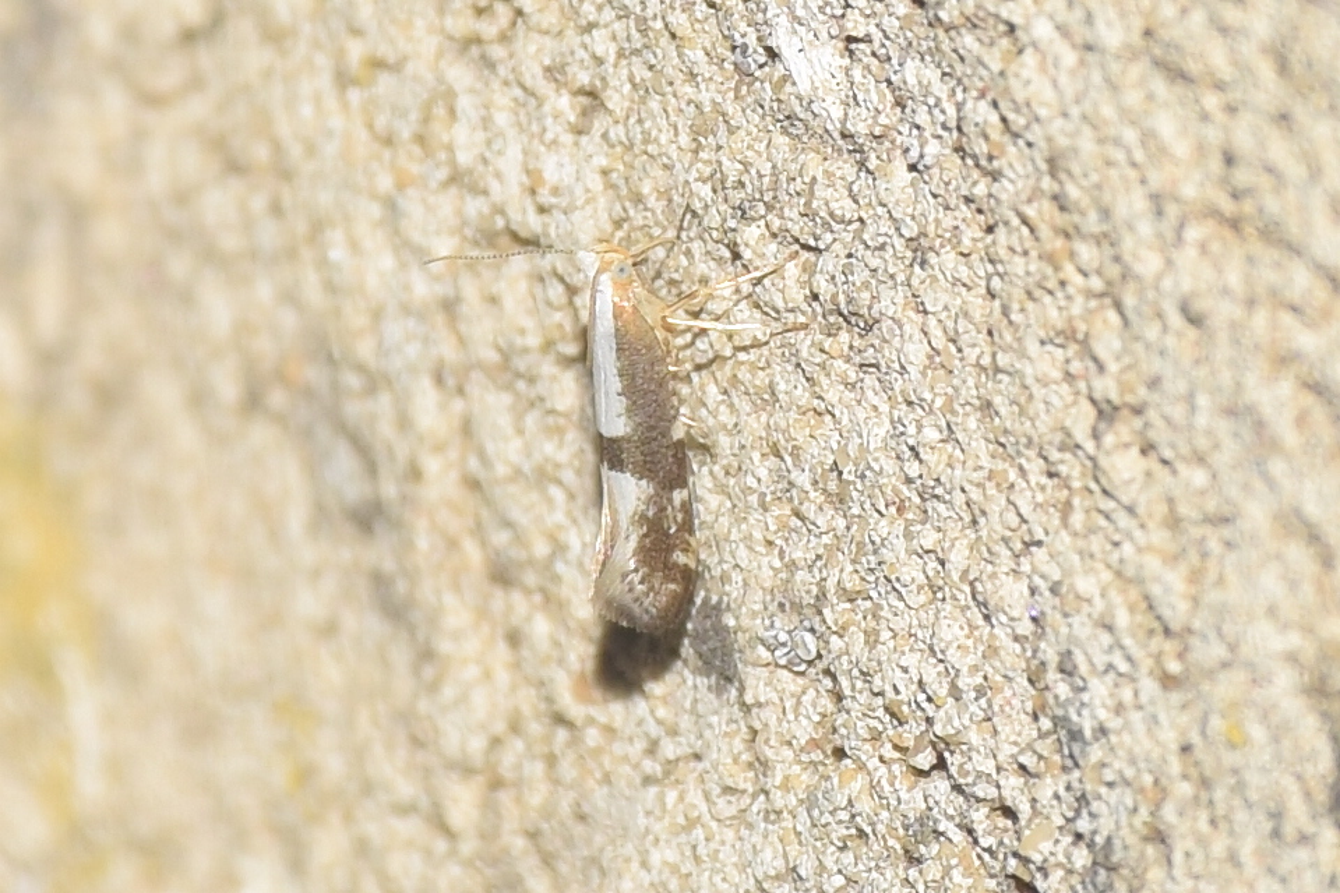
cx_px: 670
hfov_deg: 16.1
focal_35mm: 128
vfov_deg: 10.8
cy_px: 446
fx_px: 4745
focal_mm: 85
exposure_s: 1/160
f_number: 11
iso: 125
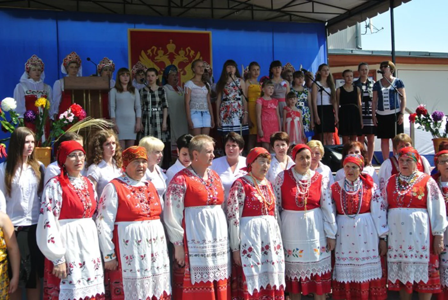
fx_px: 498
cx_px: 224
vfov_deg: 33.5
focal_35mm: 40
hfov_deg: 48.4
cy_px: 150
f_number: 4.5
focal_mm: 15.1
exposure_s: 1/500
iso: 100
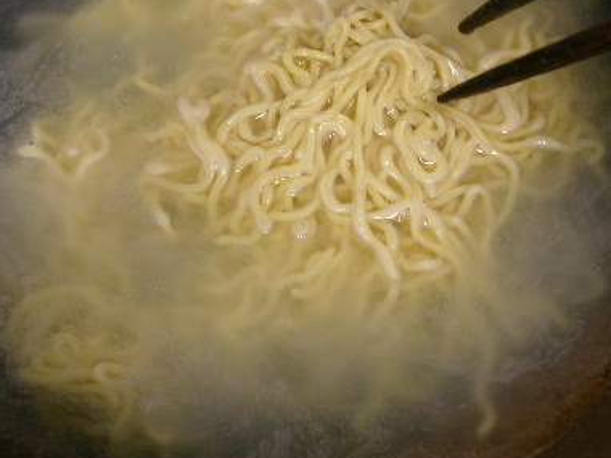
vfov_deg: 22.8
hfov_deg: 30.3
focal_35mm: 64
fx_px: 1130
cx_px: 281
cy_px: 148
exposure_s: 1/8.9
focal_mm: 5.8
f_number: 3.5
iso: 100
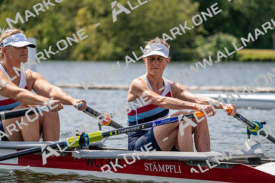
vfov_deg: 6.9
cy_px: 92
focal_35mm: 200
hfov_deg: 10.3
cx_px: 138
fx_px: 1528
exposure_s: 1/1600
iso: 200
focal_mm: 200
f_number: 5.6
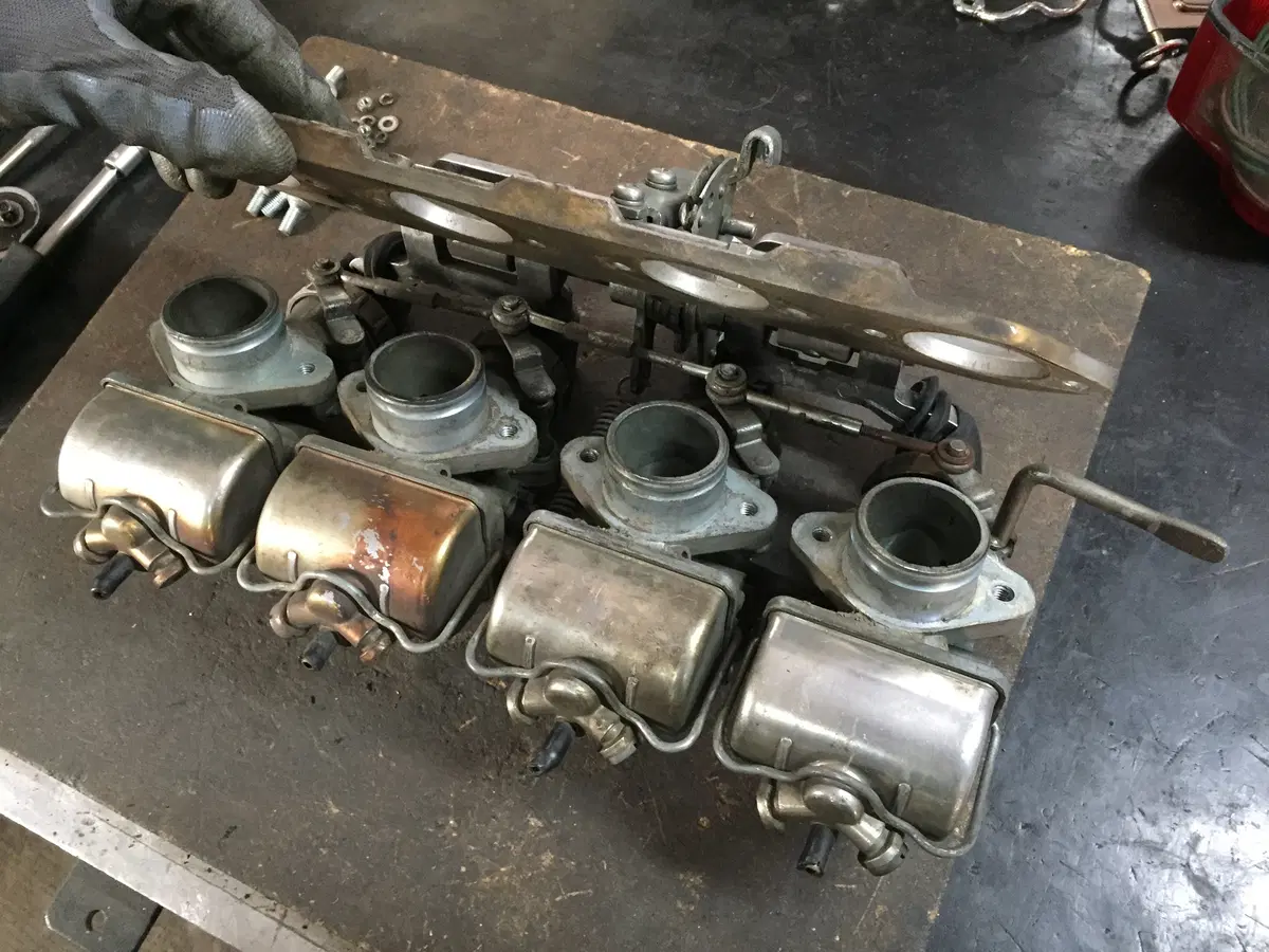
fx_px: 1063
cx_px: 634
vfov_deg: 48.2
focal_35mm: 29
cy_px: 476
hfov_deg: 61.7
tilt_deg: -62.6
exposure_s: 1/25
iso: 250
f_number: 2.2
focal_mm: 4.15
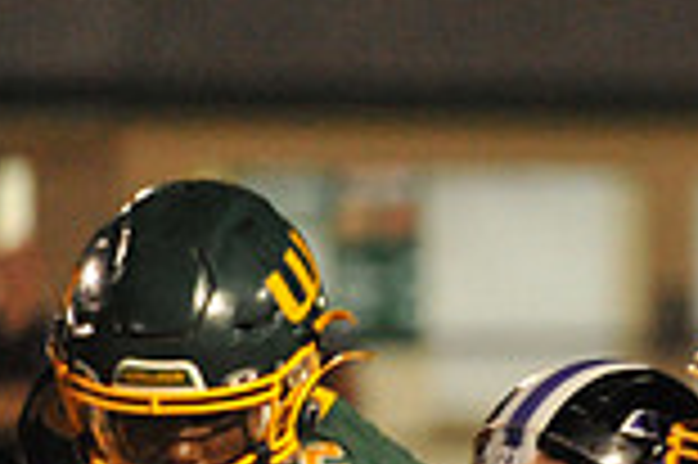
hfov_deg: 1.7
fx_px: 23203
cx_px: 1234
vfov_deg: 1.1
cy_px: 685
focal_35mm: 1198
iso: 6400
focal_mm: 320
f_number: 6.3
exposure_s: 1/160
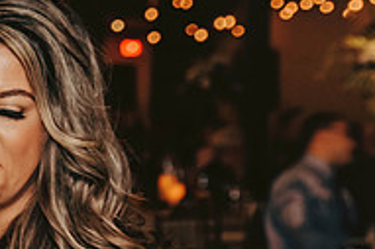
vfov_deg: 8.6
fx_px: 1644
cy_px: 215
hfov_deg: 12.5
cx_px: -149
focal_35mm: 158
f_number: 4.5
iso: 1250
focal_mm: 52
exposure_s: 1/125
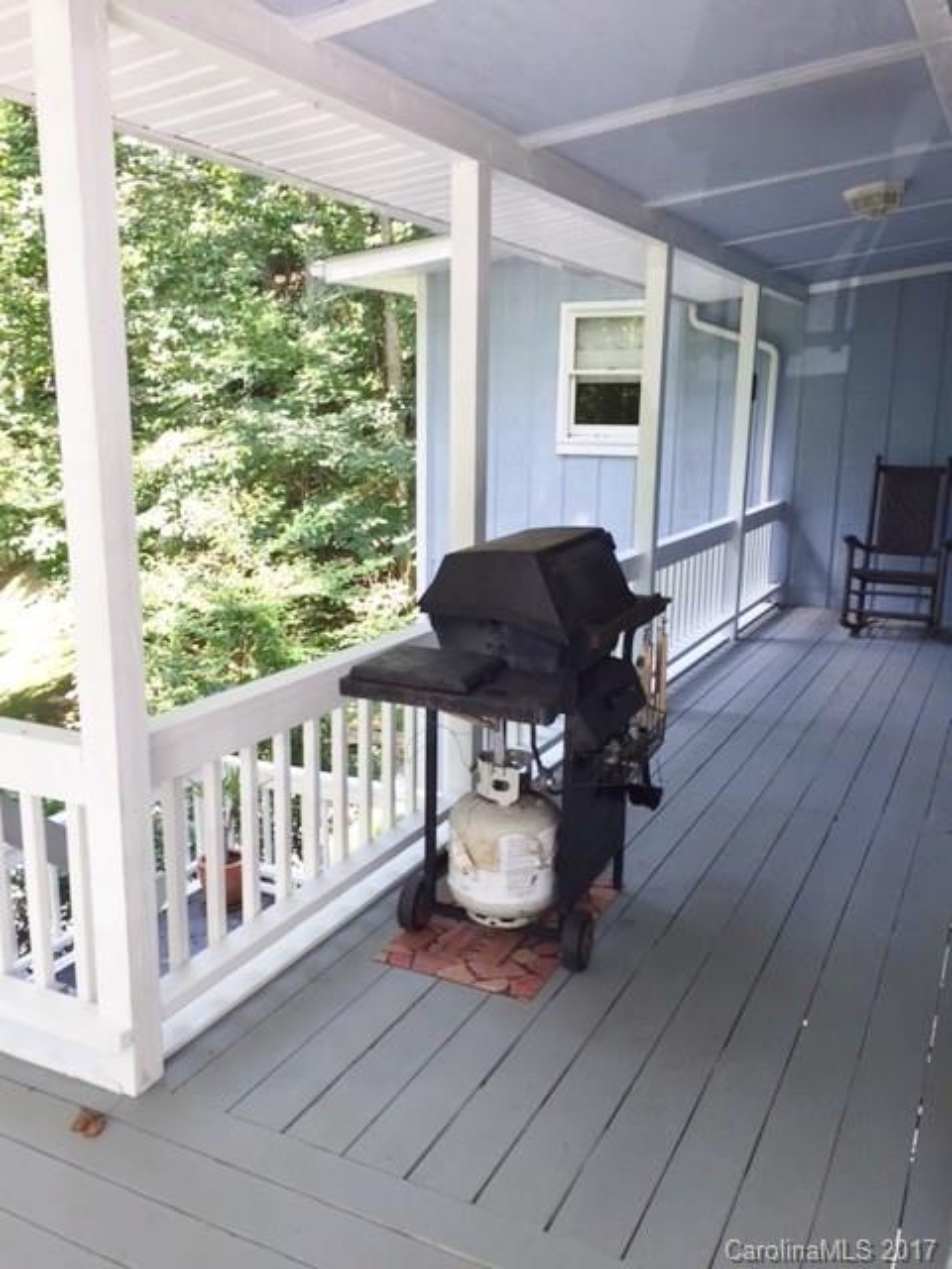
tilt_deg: -13.2
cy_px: 634
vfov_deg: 61.7
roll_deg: -0.9
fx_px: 1063
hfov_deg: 48.2
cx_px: 476
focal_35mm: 29
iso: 32
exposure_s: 1/120
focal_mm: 4.15
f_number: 2.2
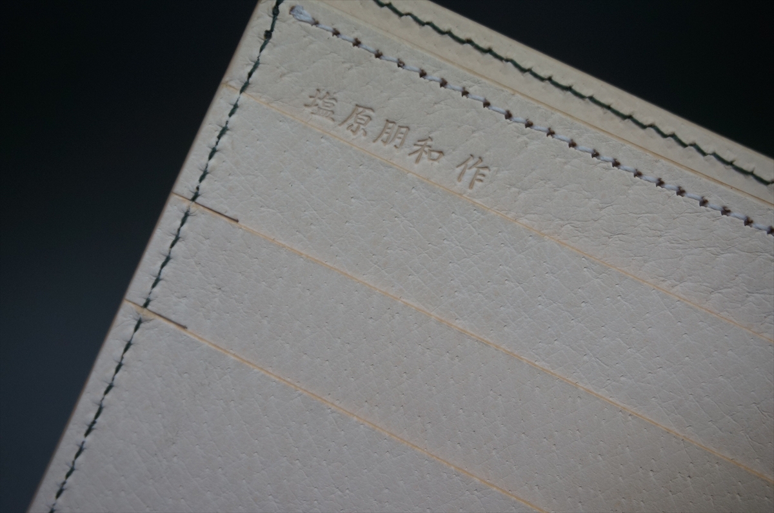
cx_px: 387
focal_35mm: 46
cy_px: 256
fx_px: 998
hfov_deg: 42.4
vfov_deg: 28.8
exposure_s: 1/160
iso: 500
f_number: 5
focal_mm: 31
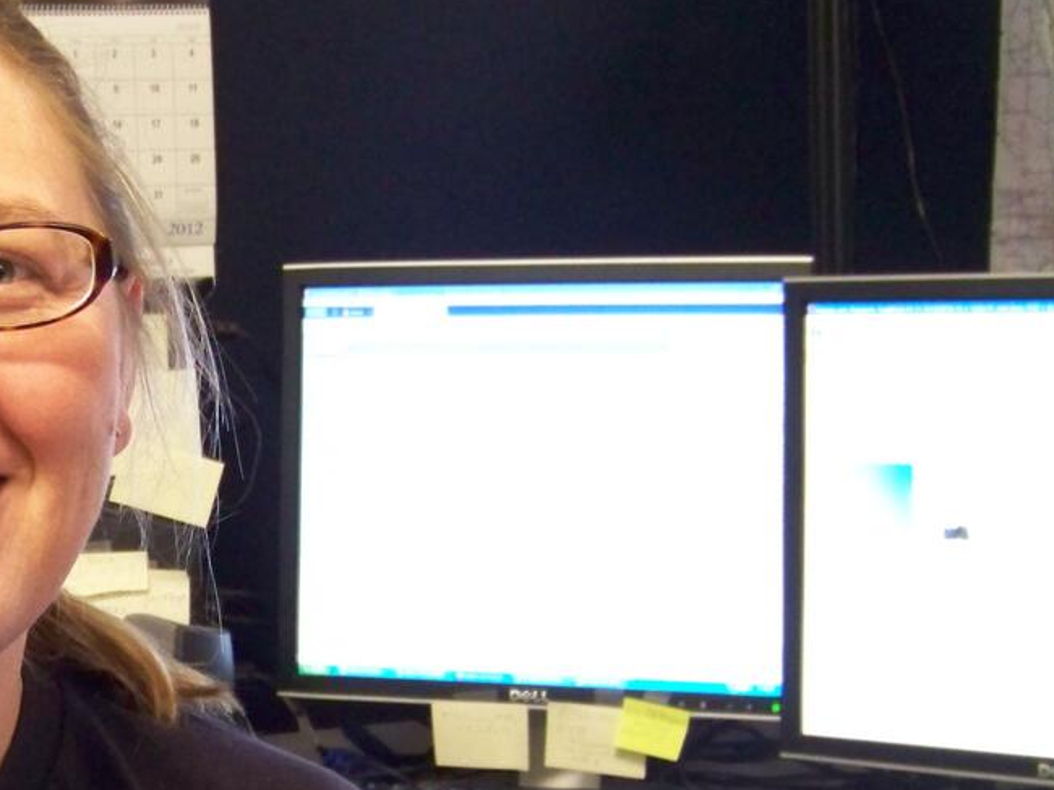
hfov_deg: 25.7
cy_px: 621
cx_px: 161
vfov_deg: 19.7
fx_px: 2252
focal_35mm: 74
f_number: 2.8
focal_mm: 5.85
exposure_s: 1/15
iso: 400
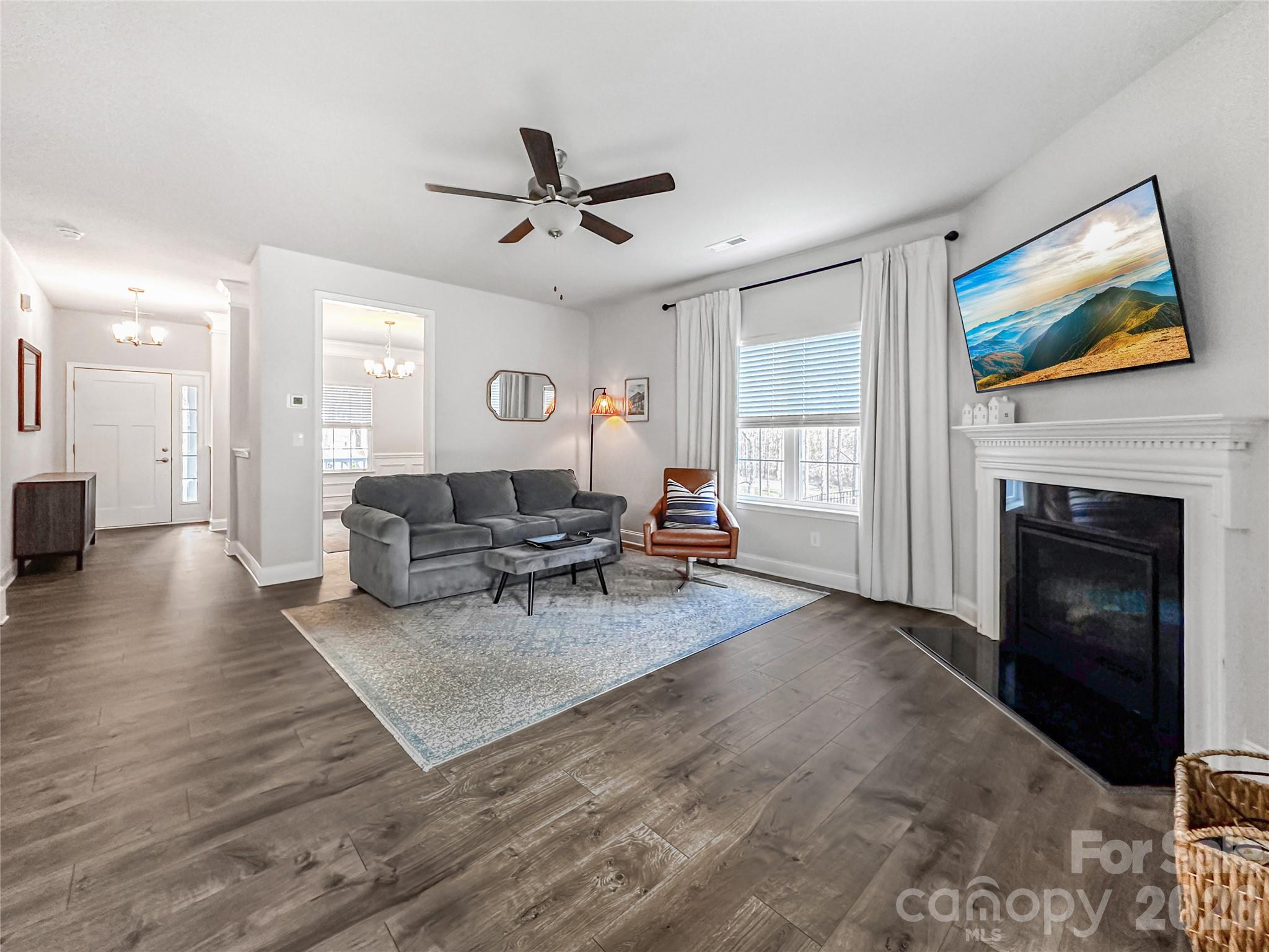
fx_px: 513
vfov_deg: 85.7
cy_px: 476
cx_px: 634
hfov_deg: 102.1
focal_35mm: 14
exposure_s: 1/120
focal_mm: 2.22
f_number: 2.2
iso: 320
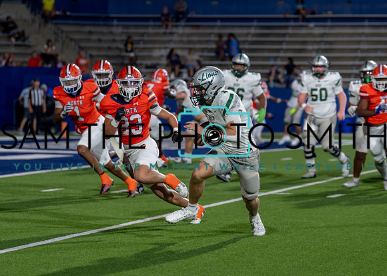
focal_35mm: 173
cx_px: 241
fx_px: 1902
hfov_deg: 11.6
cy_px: 156
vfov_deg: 8.3
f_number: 2.8
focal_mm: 120
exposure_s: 1/1250
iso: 1250
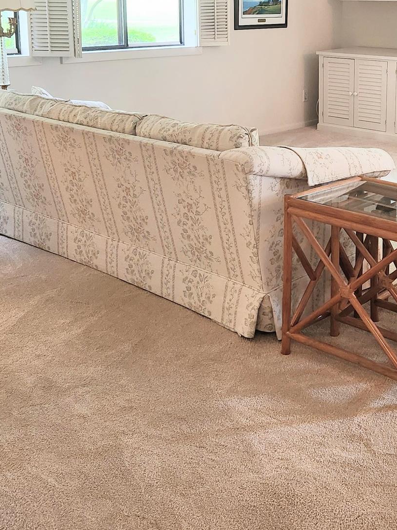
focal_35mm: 49
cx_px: 304
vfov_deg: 37.9
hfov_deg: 29.2
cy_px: 132
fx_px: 749
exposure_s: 1/120
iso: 250
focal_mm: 5.4
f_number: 1.8
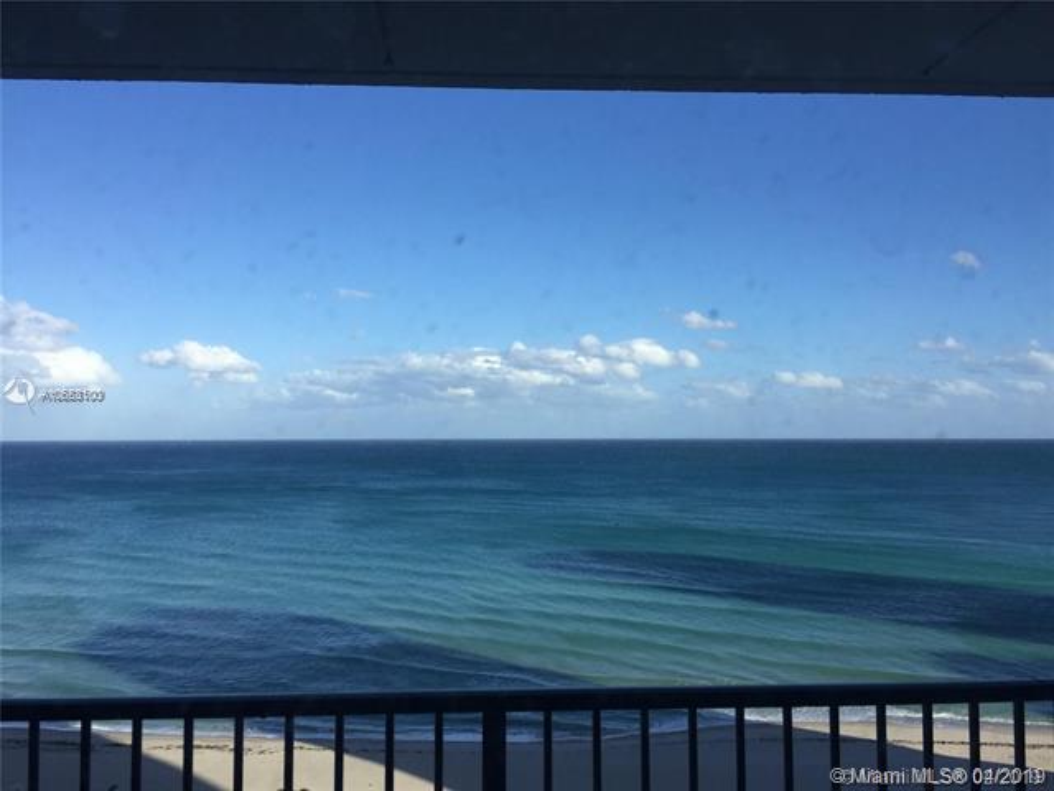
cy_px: 396
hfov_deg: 61.7
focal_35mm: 29
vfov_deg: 48.2
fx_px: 883
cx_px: 527
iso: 32
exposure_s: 1/807
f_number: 2.2
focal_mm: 4.15
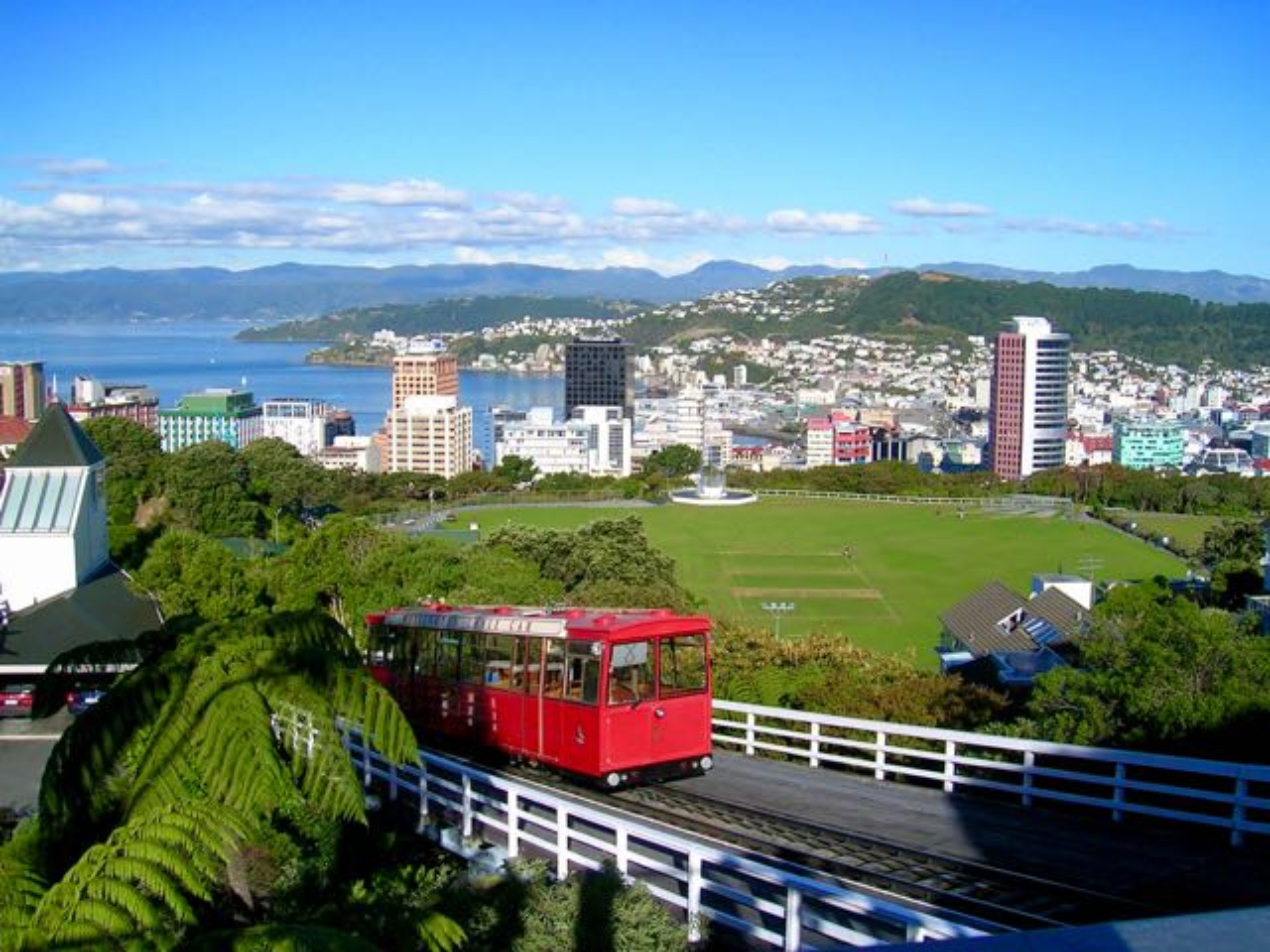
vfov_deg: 40.7
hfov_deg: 52.6
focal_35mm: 35
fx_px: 1284
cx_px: 635
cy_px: 476
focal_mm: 5.4
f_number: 4.8
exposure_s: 1/464
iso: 50
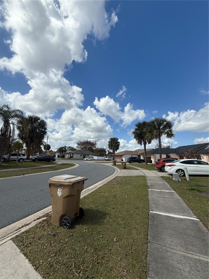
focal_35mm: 14
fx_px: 113
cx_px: 104
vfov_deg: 102.1
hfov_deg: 85.7
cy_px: 140
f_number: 2.2
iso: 50
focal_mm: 2.22
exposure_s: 1/3663
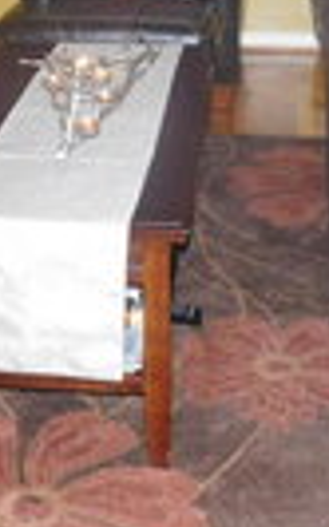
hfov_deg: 16.7
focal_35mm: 78
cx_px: 121
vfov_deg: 24.3
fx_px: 1120
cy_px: -87
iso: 450
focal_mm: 4
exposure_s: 1/30
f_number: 3
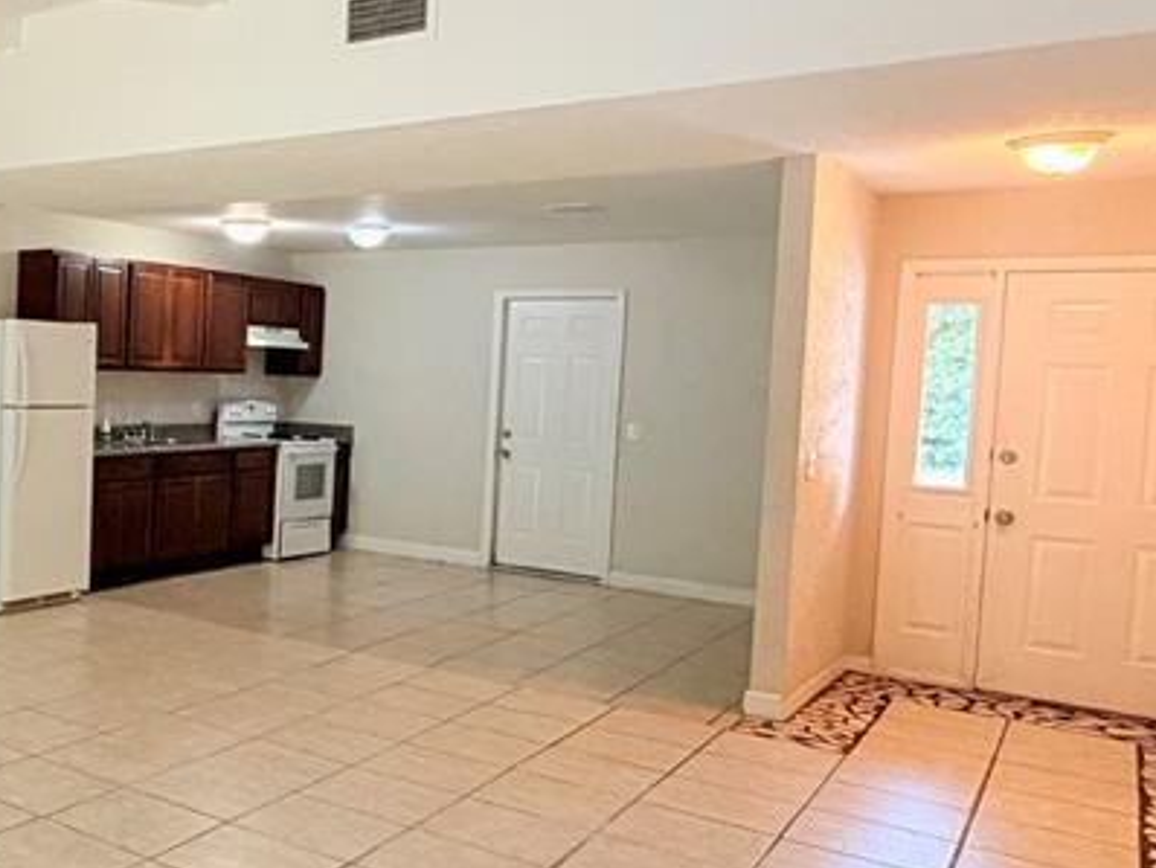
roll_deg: -3.0
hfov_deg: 44.0
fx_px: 1203
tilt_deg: -2.9
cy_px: 412
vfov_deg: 39.7
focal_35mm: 36
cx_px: 6
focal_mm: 2.22
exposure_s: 1/120
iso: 250
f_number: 2.2
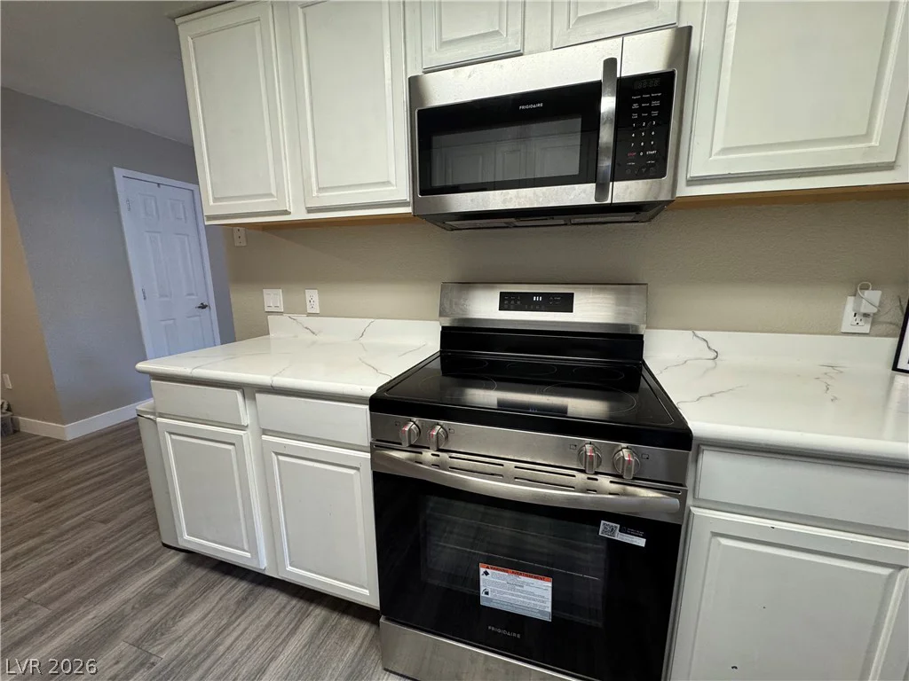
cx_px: 454
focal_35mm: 14
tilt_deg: -11.4
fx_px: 368
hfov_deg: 102.1
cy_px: 340
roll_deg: +0.0
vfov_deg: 85.7
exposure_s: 1/60
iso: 160
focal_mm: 2.22
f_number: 2.2
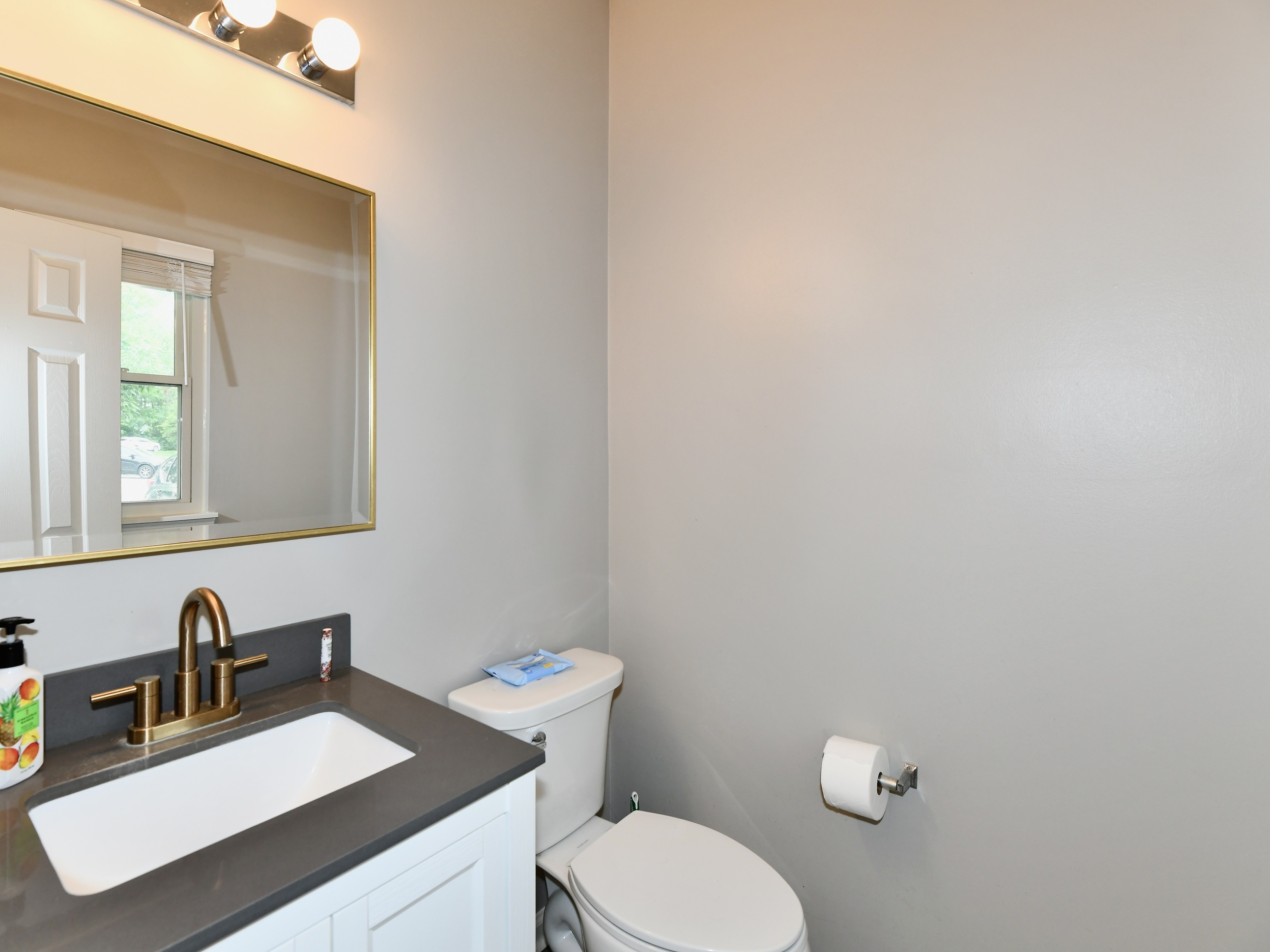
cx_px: 587
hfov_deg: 94.3
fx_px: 587
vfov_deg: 78.1
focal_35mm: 16
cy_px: 460
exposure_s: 1/60
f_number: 6.3
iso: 640
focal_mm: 14
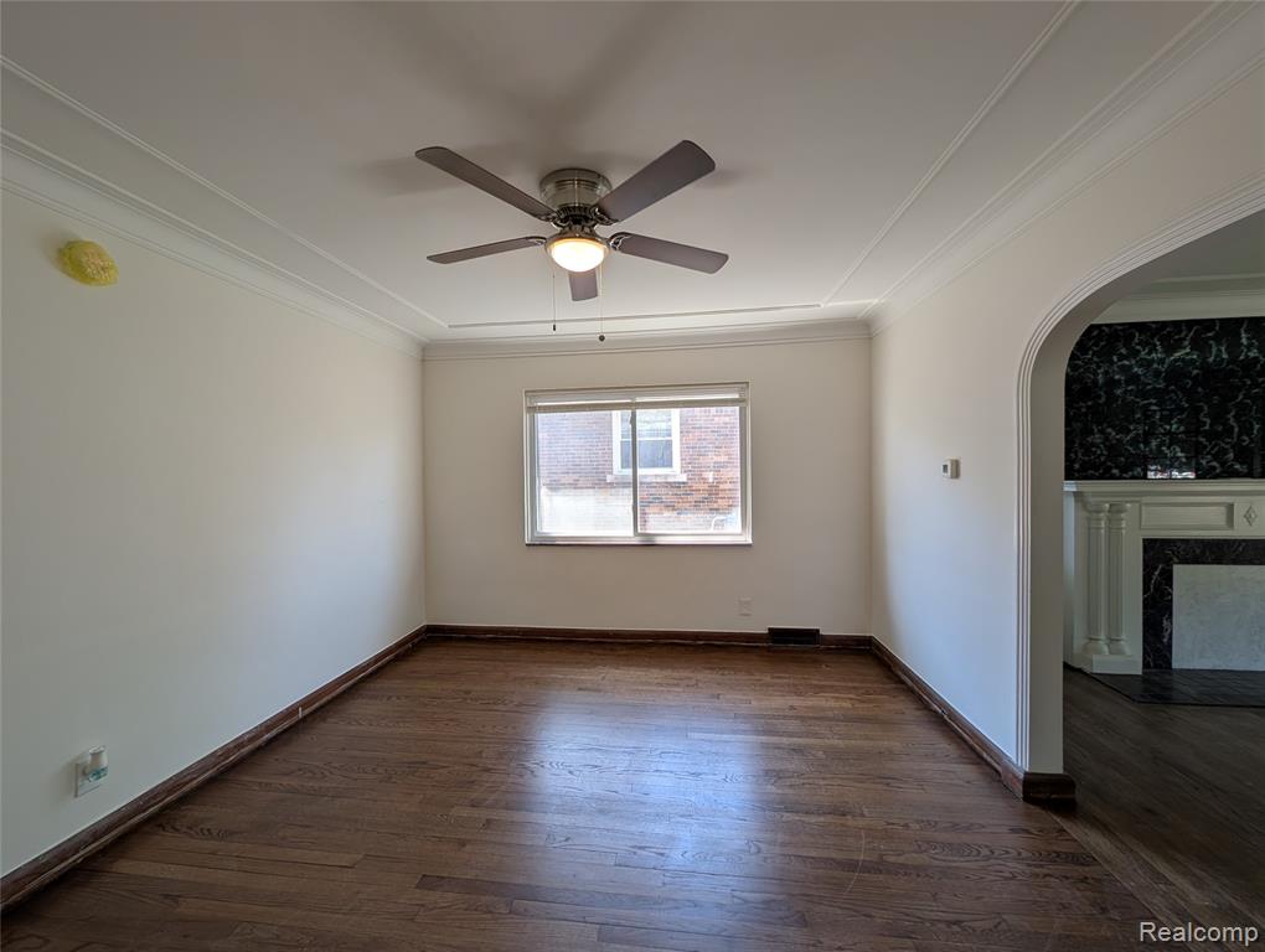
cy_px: 476
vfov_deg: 94.6
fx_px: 439
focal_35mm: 12
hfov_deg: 110.5
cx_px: 632
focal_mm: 2.23
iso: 64
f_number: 1.95
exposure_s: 1/120
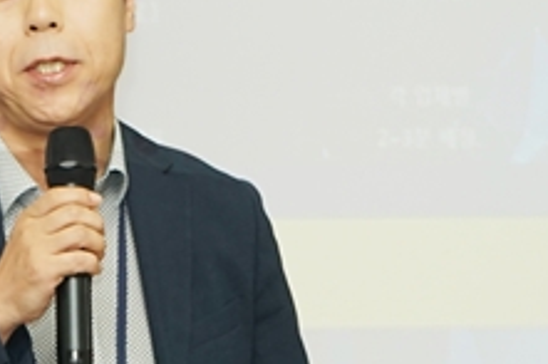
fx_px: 4411
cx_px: 114
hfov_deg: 7.1
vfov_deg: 4.7
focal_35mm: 290
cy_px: 115
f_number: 6.3
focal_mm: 64
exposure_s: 1/160
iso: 400
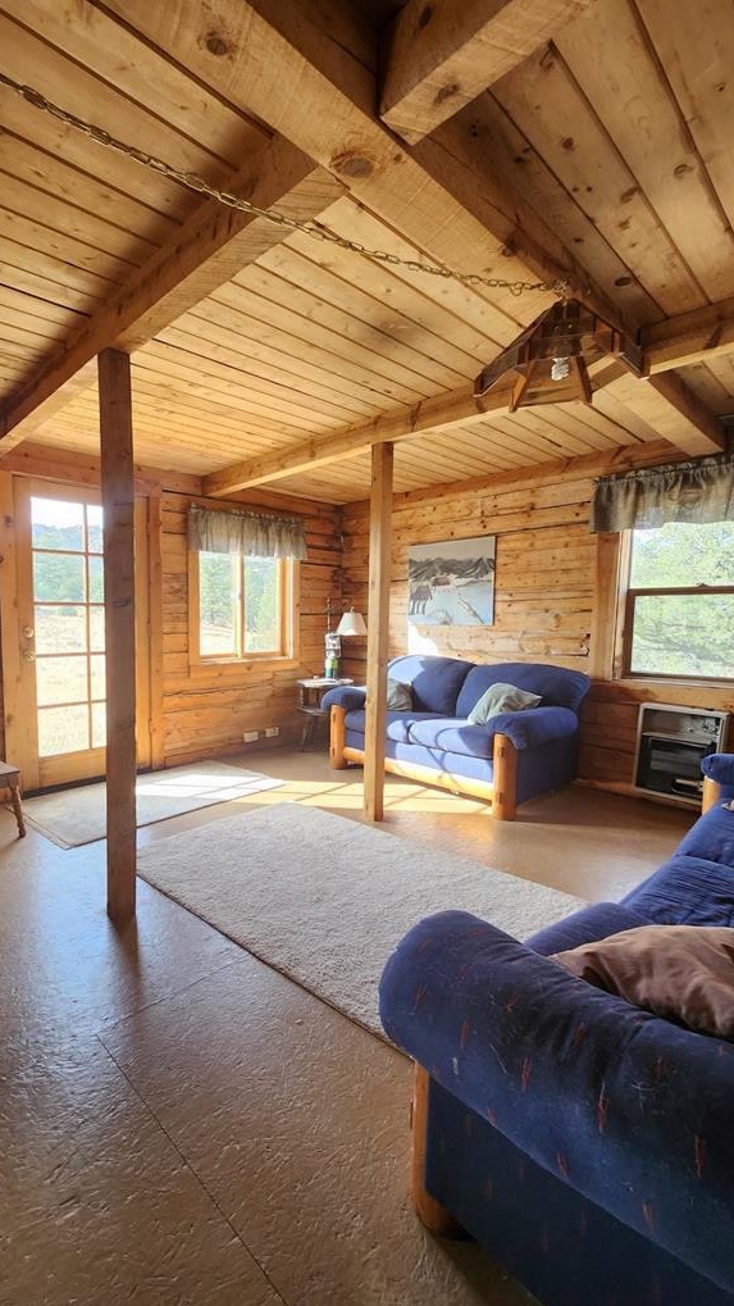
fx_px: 519
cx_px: 299
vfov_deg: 103.0
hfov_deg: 69.9
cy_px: 672
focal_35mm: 15
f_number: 2.2
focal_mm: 1.74
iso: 80
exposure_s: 1/60
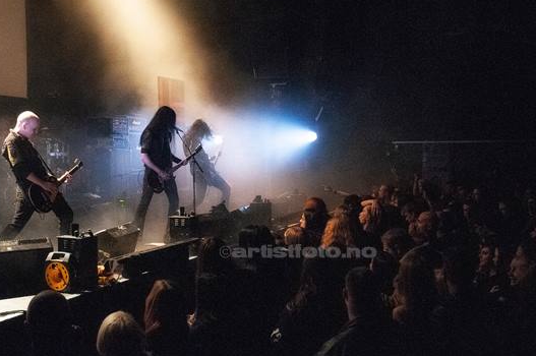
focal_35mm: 41
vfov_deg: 32.5
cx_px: 227
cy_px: 178
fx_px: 610
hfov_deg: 47.3
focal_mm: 20
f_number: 5.6
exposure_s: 1/60
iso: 3200
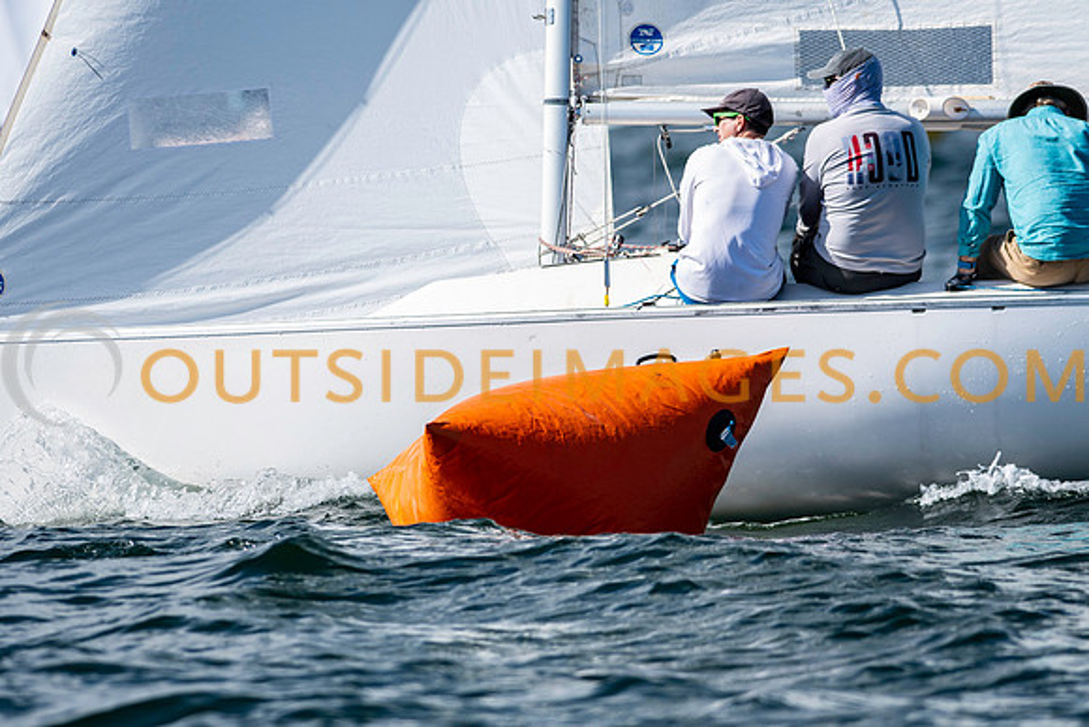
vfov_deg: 3.1
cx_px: 544
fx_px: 13615
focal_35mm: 450
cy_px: 364
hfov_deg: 4.6
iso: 200
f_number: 5
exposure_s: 1/3200
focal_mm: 300
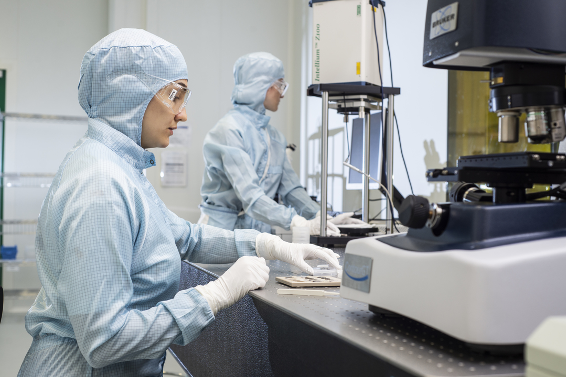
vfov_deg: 27.0
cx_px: 283
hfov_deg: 39.6
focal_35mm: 50
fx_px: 786
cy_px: 188
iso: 160
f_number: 7.1
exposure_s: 1/100
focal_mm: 50
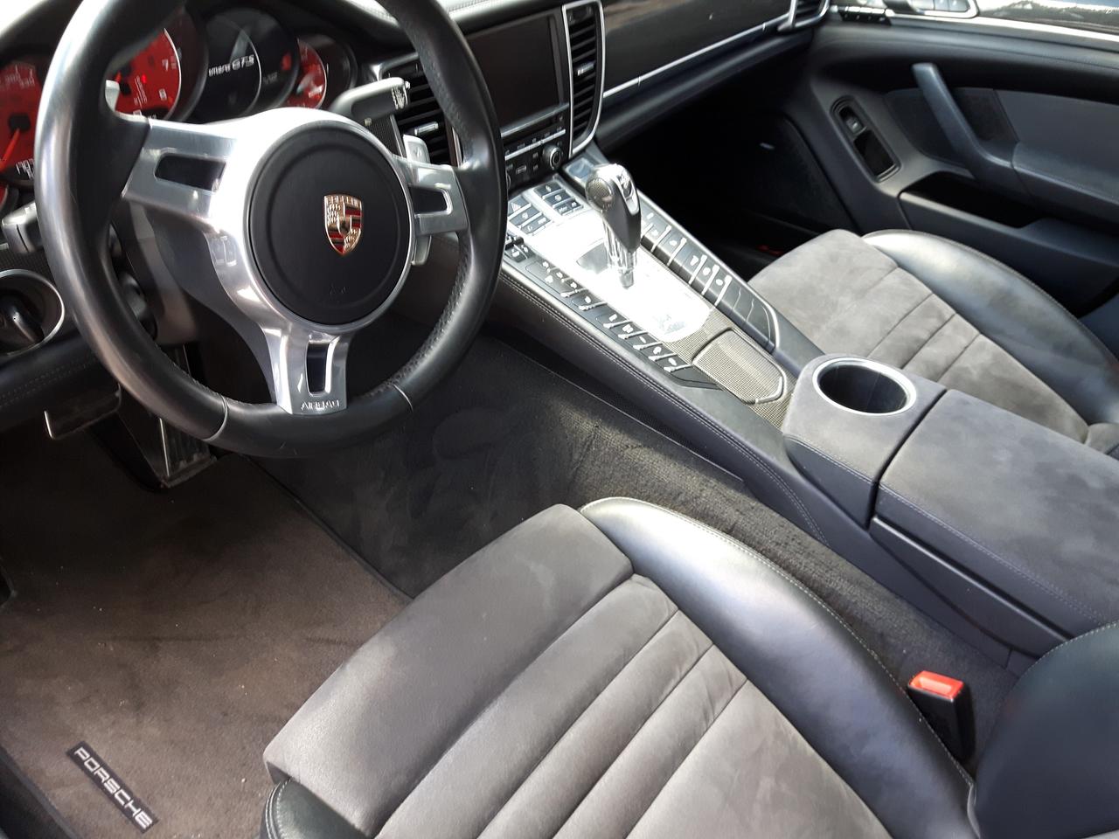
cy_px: 420
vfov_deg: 45.4
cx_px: 560
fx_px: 1002
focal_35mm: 31
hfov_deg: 58.4
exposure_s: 1/33
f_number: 1.9
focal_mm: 3.7
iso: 64
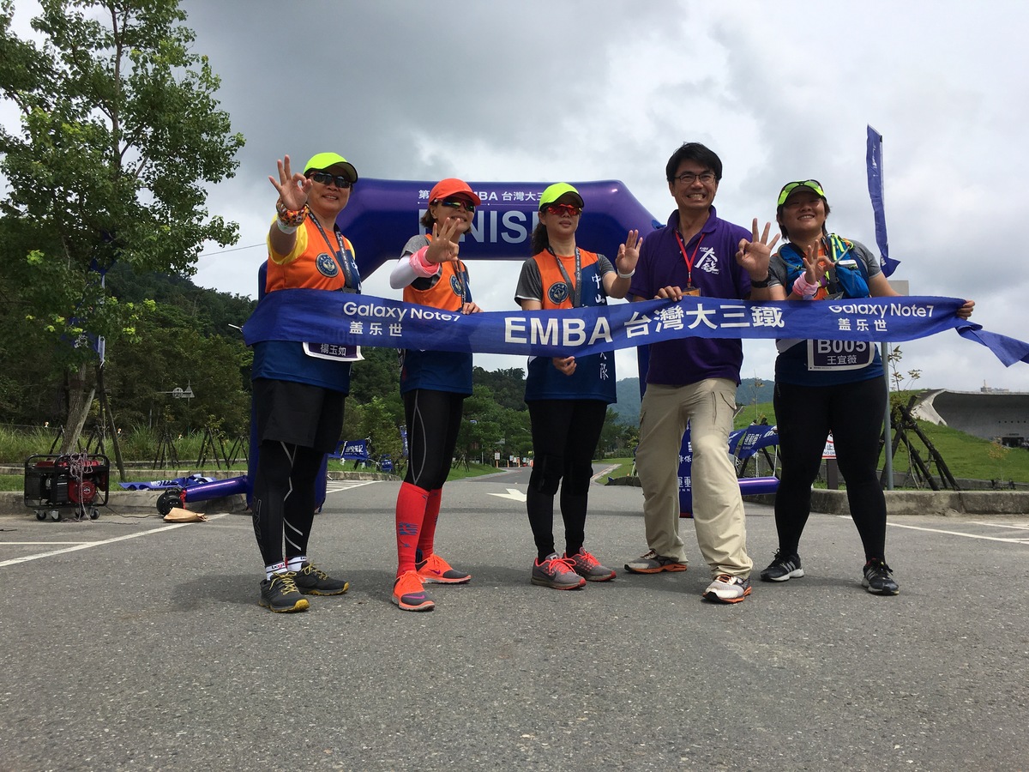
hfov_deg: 61.7
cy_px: 386
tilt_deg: +5.3
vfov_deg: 48.2
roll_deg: -0.1
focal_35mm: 29
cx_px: 514
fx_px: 862
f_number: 2.2
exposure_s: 1/2747
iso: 25
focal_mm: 4.15
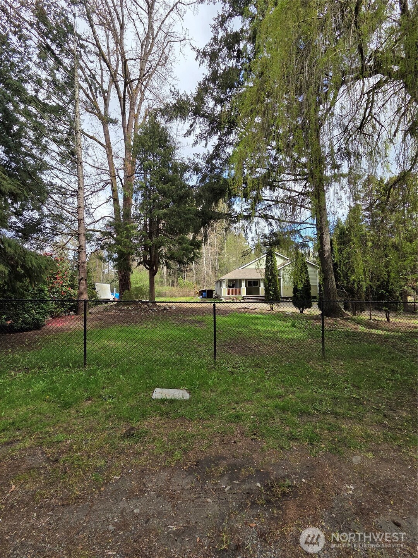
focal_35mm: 13
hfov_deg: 89.9
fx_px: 209
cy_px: 279
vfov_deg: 106.2
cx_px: 209
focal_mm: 2.2
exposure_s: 1/2000
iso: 100
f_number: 2.2
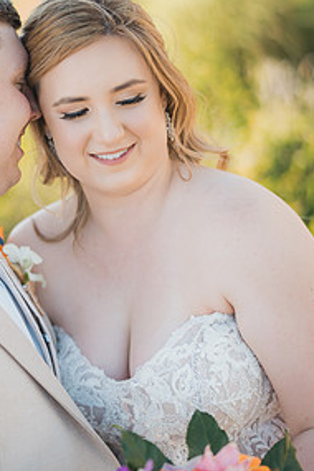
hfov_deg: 17.2
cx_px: 69
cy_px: 281
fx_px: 1034
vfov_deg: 25.6
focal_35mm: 79
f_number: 1.4
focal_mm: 50
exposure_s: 1/1600
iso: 125
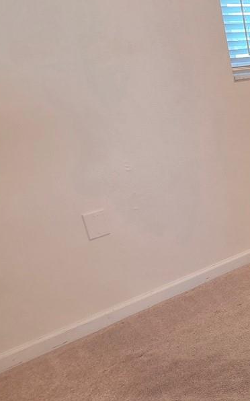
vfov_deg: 52.1
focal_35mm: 37
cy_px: 145
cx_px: 442
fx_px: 404
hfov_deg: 22.1
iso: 160
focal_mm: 2.2
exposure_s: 1/60
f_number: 1.9
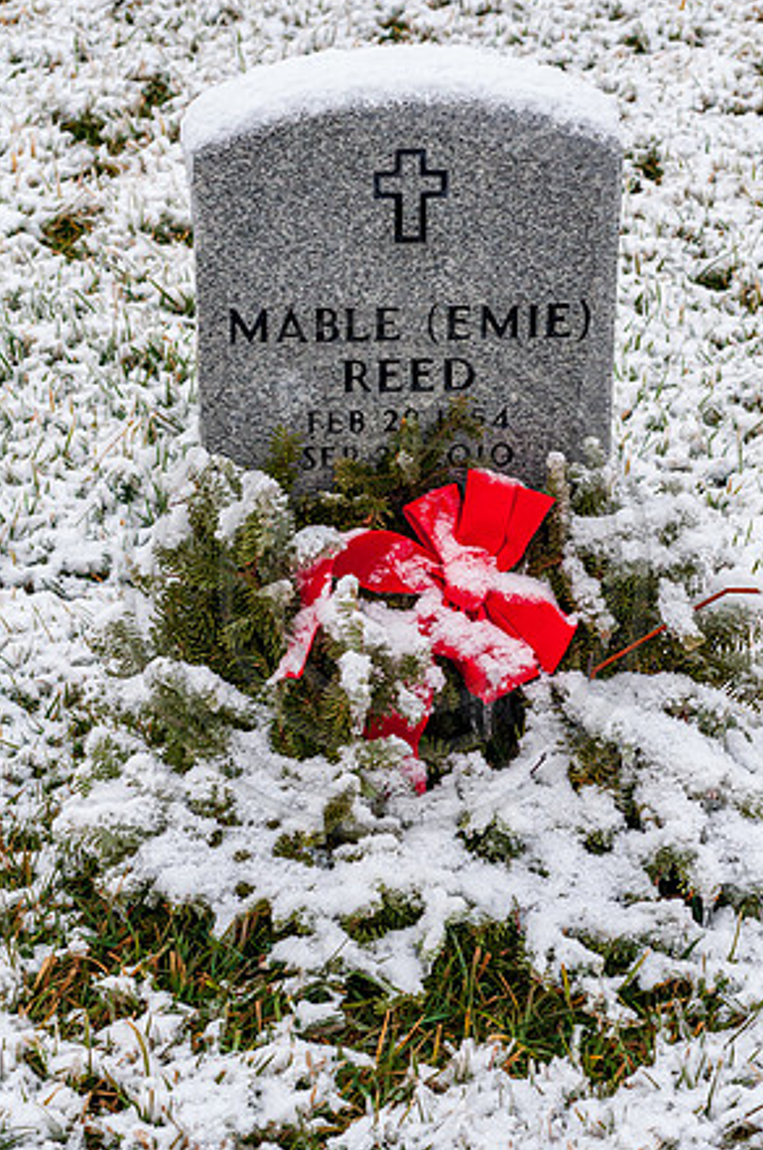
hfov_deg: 14.8
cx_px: 385
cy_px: 572
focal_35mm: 92
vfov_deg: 22.2
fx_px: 2934
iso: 2500
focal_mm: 60
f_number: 8
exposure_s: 1/800
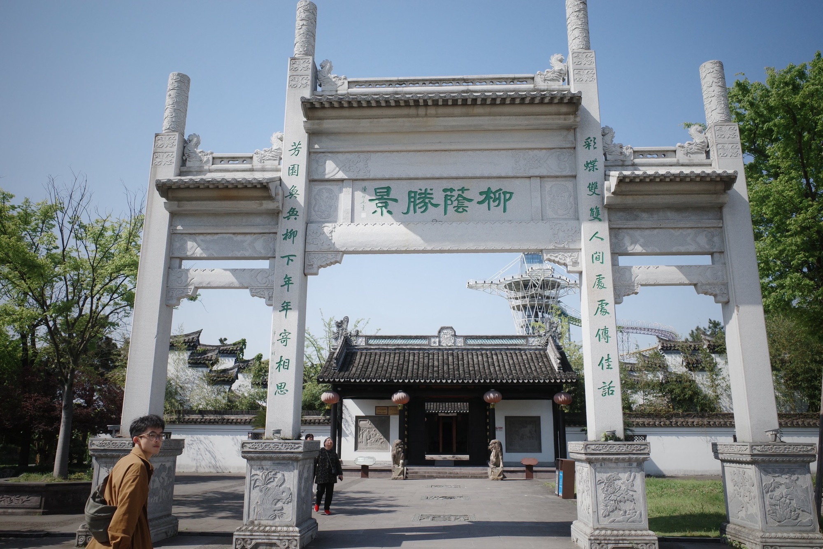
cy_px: 274
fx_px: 640
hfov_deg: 65.5
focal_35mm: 28
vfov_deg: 46.4
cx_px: 412
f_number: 5.6
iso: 640
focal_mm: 18.3
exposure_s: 1/2000
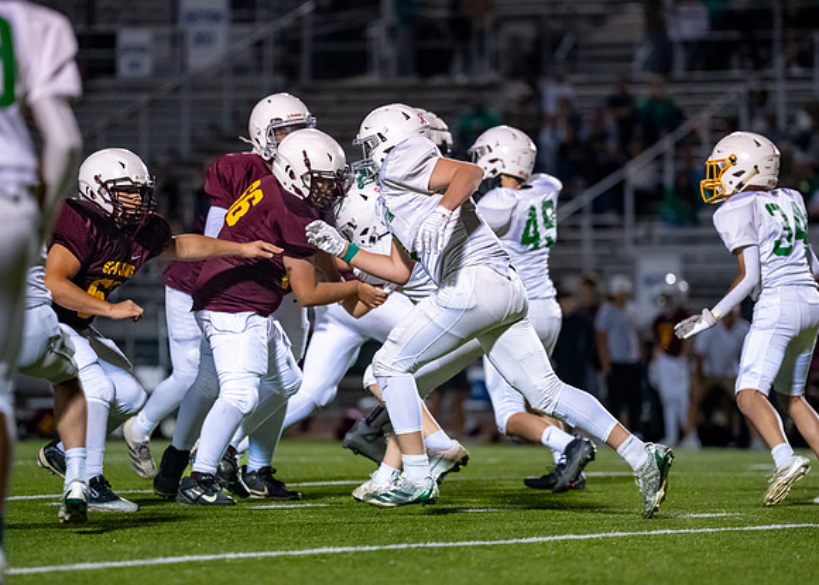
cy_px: 294
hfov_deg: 7.6
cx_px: 424
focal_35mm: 264
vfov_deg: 5.5
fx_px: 6135
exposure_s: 1/1250
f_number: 2.8
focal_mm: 197
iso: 4000
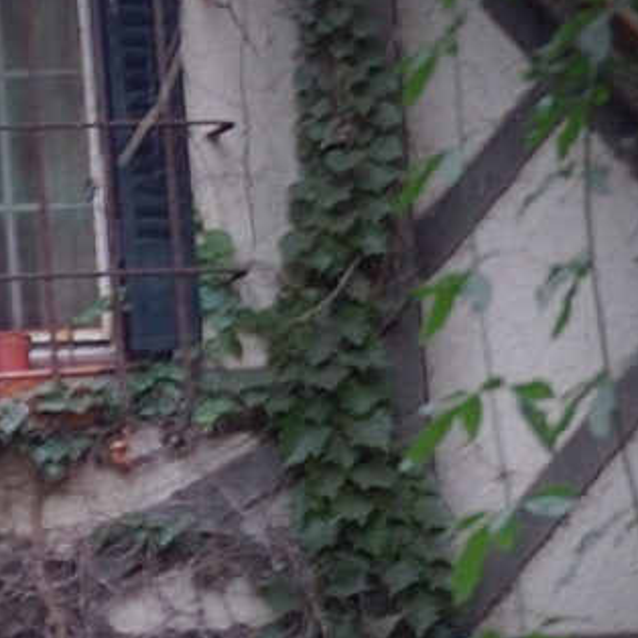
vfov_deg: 4.6
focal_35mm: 378
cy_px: 236
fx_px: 7883
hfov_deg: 4.6
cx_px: -248
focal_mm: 31
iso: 200
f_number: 6.3
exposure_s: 1/8
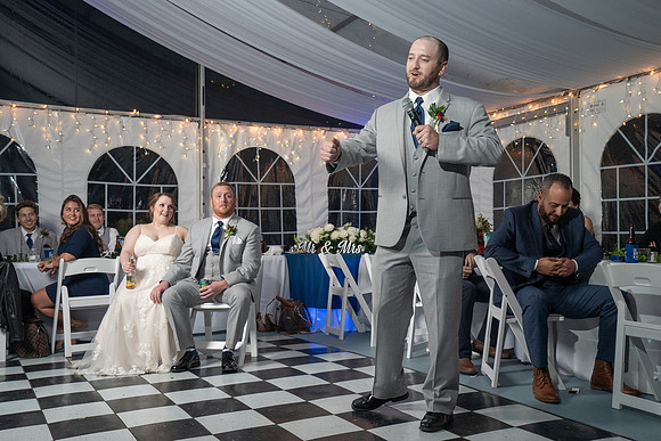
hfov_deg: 51.4
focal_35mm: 37
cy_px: 226
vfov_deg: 35.6
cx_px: 347
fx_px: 687
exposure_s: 1/250
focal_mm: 35
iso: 2000
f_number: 5.6
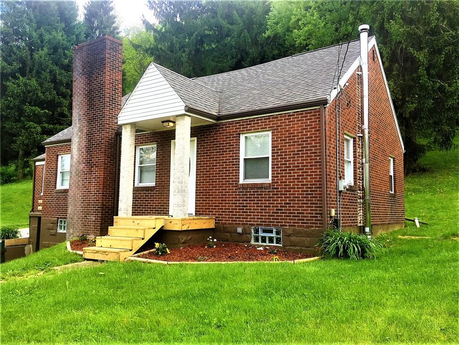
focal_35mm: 29
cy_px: 172
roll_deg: +0.1
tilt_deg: +7.3
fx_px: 385
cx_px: 230
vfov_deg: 48.2
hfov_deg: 61.7
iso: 25
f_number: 2.2
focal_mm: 4.15
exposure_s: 1/381
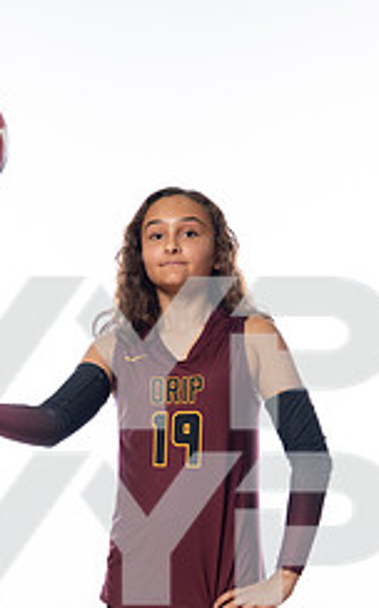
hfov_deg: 13.9
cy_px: 531
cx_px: 207
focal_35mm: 94
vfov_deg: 21.7
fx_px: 1557
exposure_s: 1/250
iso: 640
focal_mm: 50
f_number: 5.6
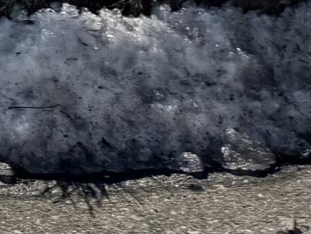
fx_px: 1617
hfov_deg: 9.4
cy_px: -619
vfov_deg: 6.9
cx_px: -520
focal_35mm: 180
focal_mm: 6.76
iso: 80
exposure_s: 1/12346
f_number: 1.78
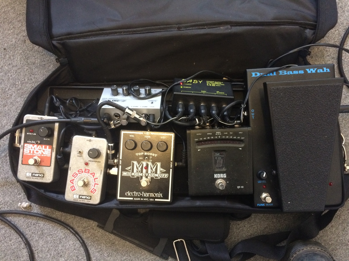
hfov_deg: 61.7
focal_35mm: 29
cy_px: 130
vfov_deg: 48.2
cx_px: 174
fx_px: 292
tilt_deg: -87.9
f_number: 2.2
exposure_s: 1/17
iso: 320
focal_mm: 4.15
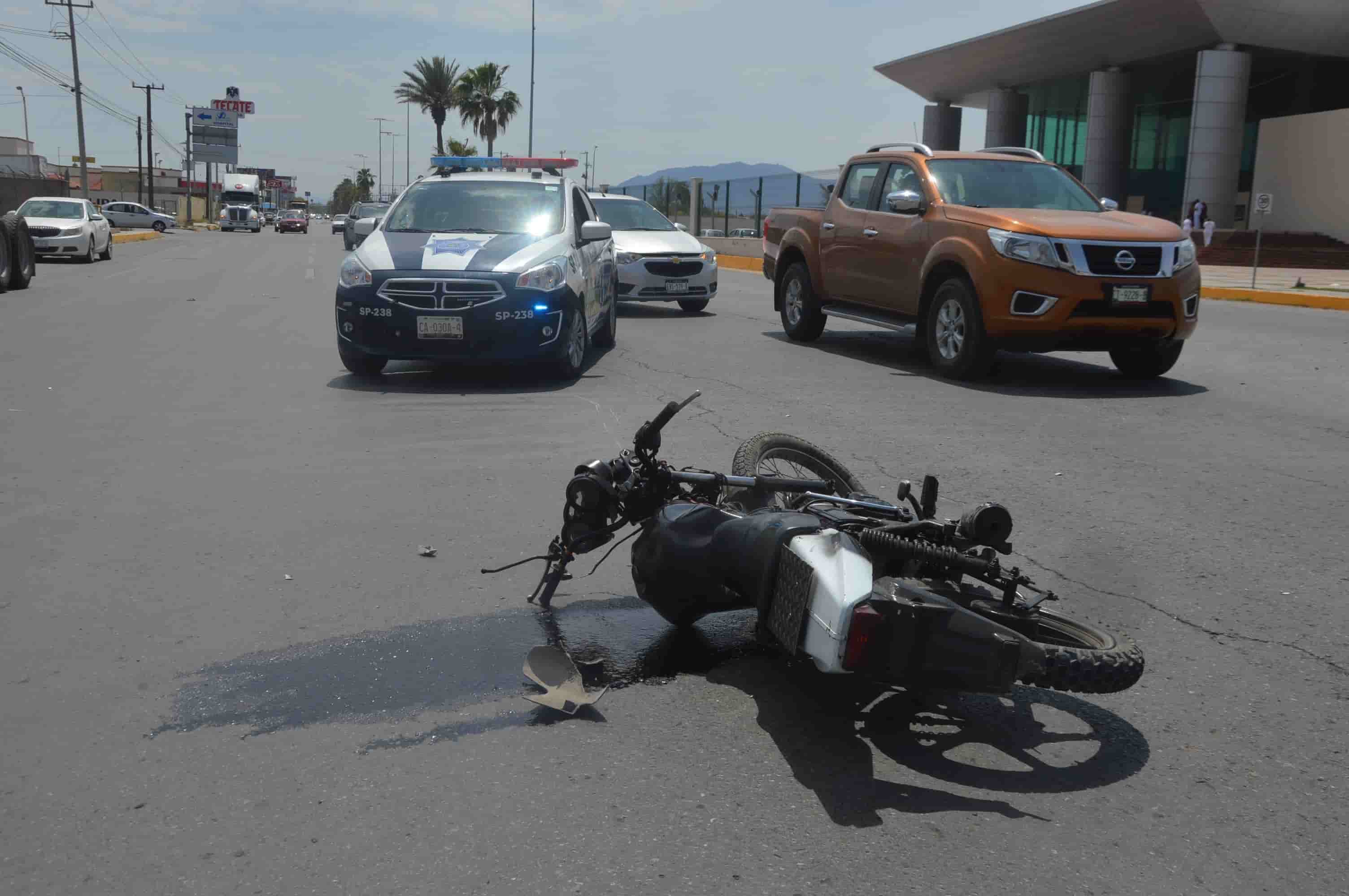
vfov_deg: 36.8
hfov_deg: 53.2
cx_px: 674
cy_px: 448
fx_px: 1348
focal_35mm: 36
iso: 100
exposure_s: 1/400
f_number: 10
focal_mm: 24
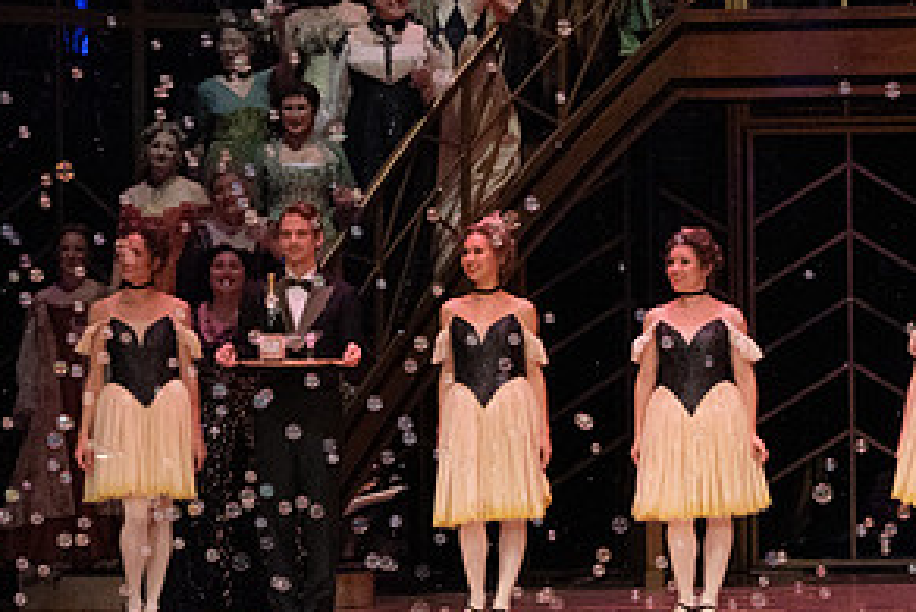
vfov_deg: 5.6
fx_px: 6262
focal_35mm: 246
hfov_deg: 8.4
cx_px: 712
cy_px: 111
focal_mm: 124
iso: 12800
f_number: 16
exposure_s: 1/400
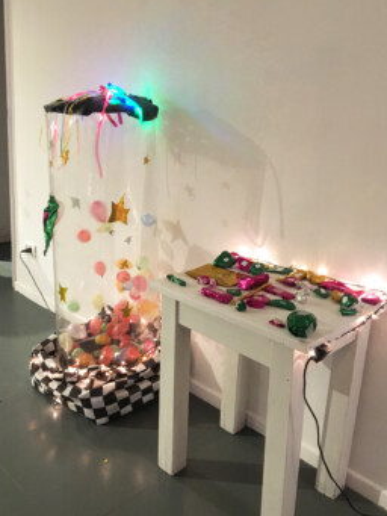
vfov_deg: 59.9
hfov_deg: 46.8
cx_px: 188
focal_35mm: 30
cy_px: 264
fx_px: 447
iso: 250
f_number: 2.2
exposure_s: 1/17
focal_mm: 4.15
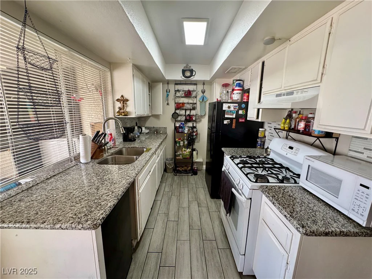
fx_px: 150
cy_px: 140
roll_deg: -1.0
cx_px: 186
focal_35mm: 14
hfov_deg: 102.1
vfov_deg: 85.7
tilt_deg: -11.8
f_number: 2.2
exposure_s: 1/120
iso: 250
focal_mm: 2.22
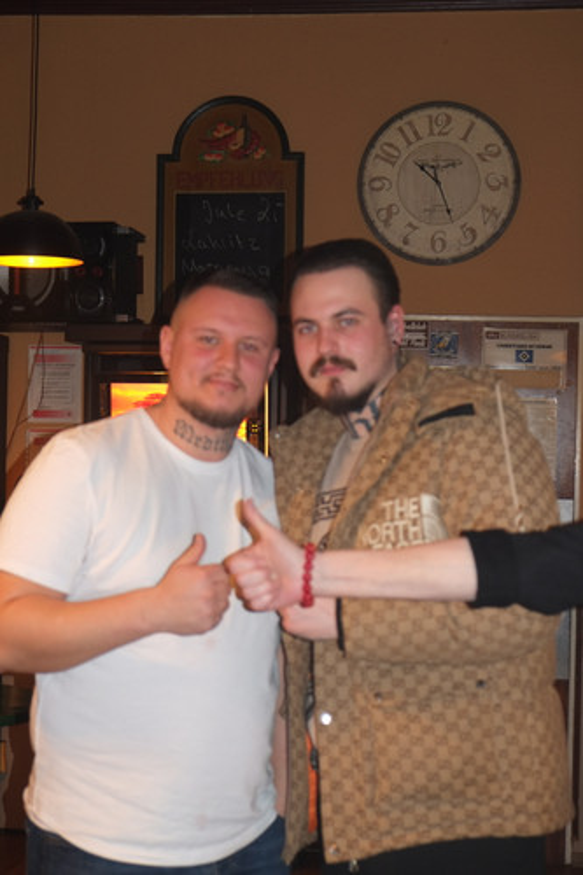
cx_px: 292
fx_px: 1313
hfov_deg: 25.0
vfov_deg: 36.9
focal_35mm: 54
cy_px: 438
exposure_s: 1/15
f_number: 3.6
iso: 800
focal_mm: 35.8
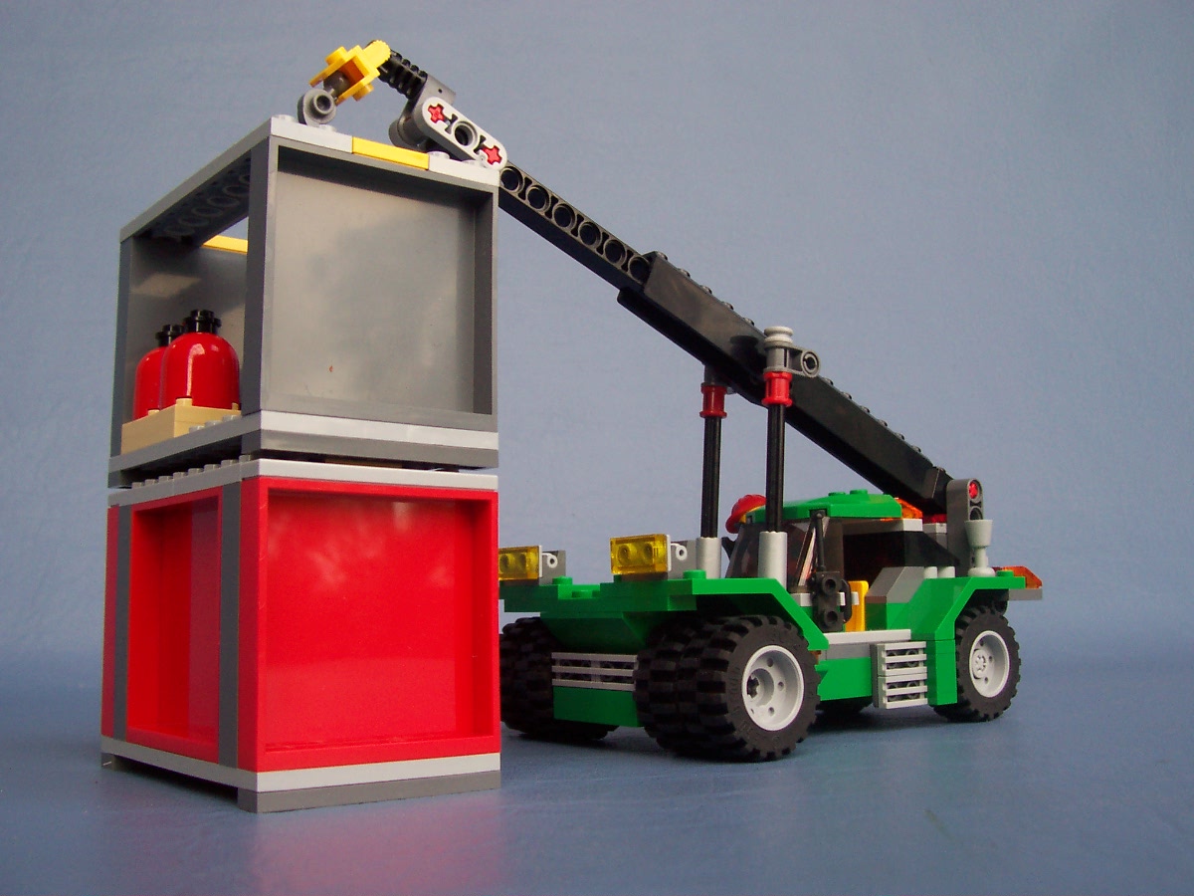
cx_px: 597
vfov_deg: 38.7
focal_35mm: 37
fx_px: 1276
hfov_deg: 50.1
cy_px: 448
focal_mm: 5.6
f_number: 2.8
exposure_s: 1/180
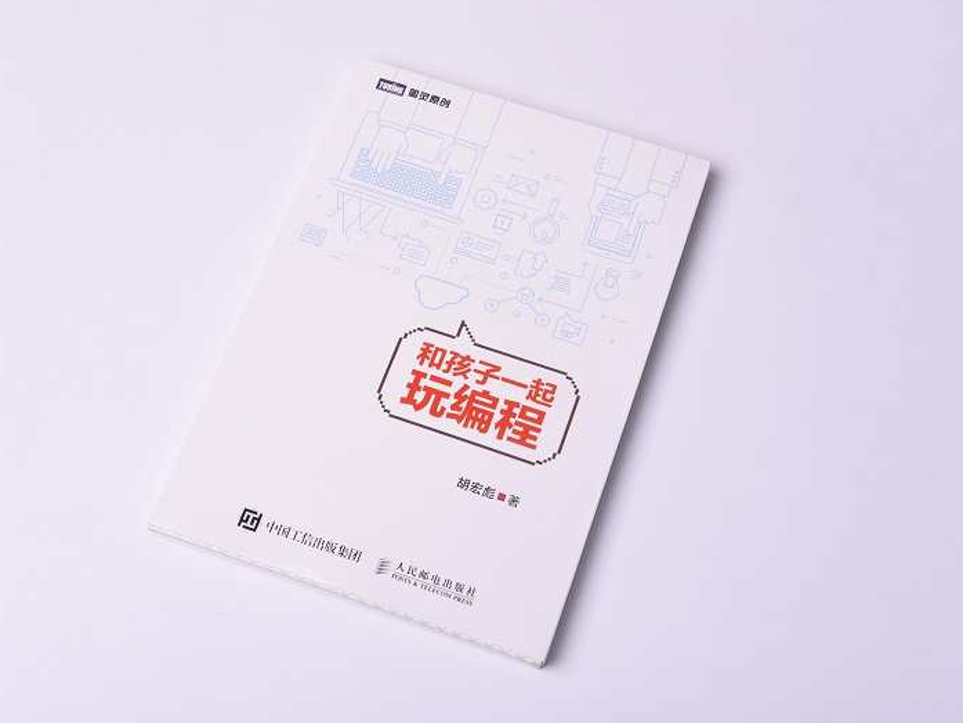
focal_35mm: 53
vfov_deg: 27.5
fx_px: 1475
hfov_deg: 36.2
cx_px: 457
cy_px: 362
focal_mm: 48
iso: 100
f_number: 6.3
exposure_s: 1/160
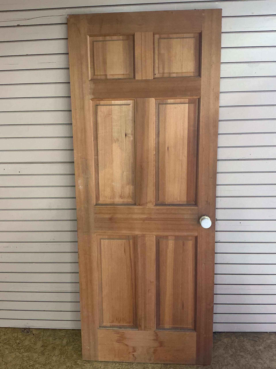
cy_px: 184
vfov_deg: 61.7
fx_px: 308
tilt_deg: -16.4
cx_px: 138
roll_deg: +1.7
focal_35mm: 29
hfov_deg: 48.2
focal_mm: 3
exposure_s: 1/60
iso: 125
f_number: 1.8
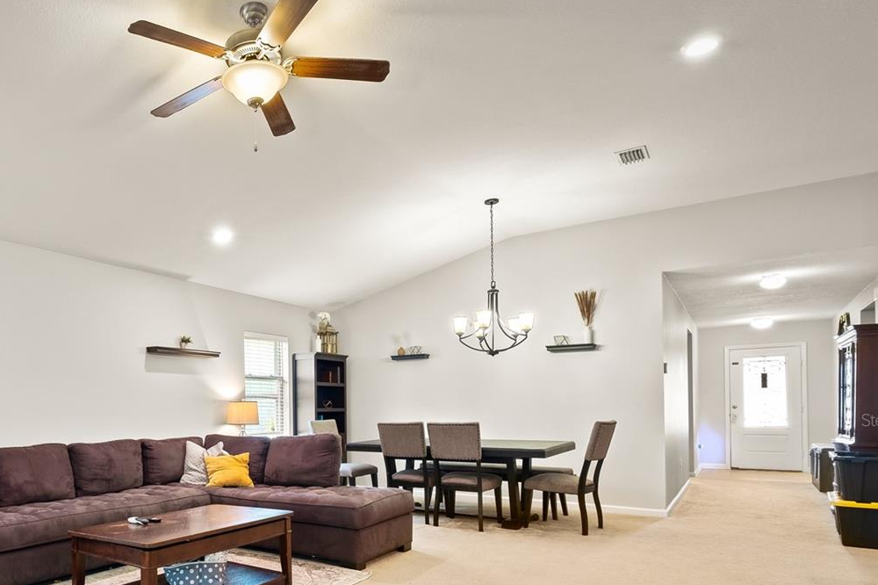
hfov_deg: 69.7
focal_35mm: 24
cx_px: 237
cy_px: 420
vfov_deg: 51.4
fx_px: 585
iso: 320
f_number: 8
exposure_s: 1
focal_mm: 10
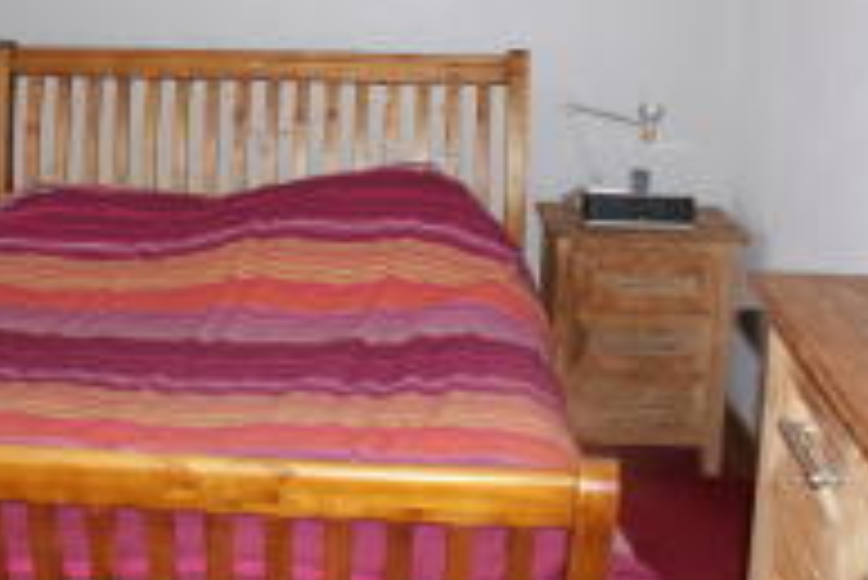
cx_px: 315
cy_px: 164
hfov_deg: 35.4
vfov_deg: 24.0
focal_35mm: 56
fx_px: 1351
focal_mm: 18
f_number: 5.6
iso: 400
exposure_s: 1/60
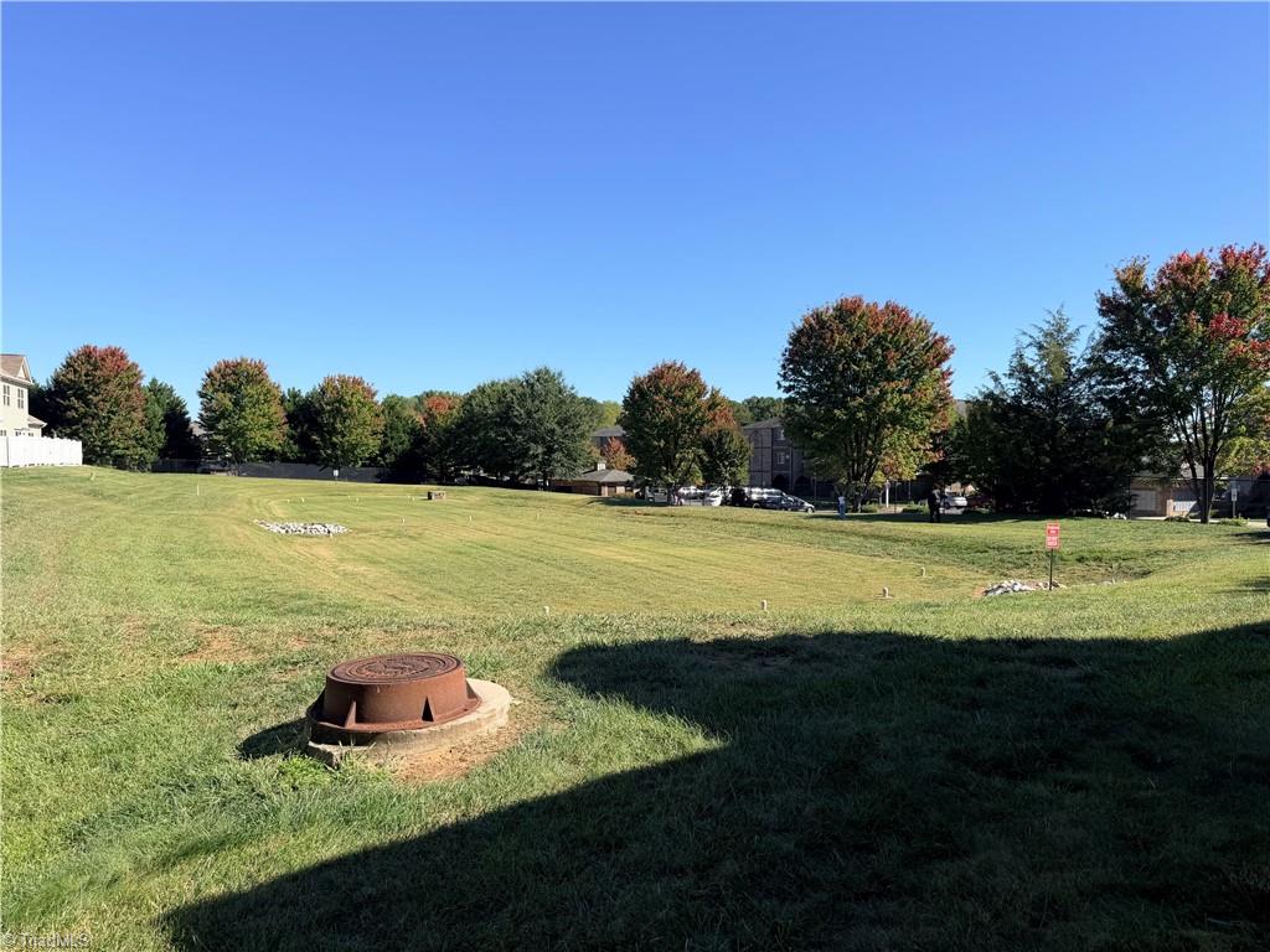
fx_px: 881
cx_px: 635
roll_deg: -0.1
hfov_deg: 71.6
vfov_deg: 56.8
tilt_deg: -1.6
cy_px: 476
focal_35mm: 24
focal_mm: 6.76
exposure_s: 1/3425
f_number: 1.78
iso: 80
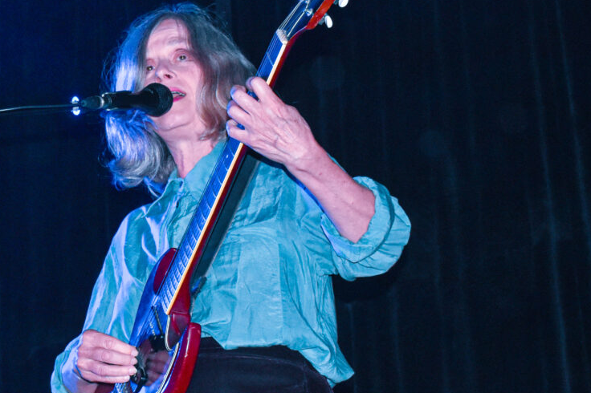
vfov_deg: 11.5
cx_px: 71
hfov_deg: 17.0
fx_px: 1953
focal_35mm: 119
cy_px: 264
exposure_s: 1/200
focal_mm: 38
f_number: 5.6
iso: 1600
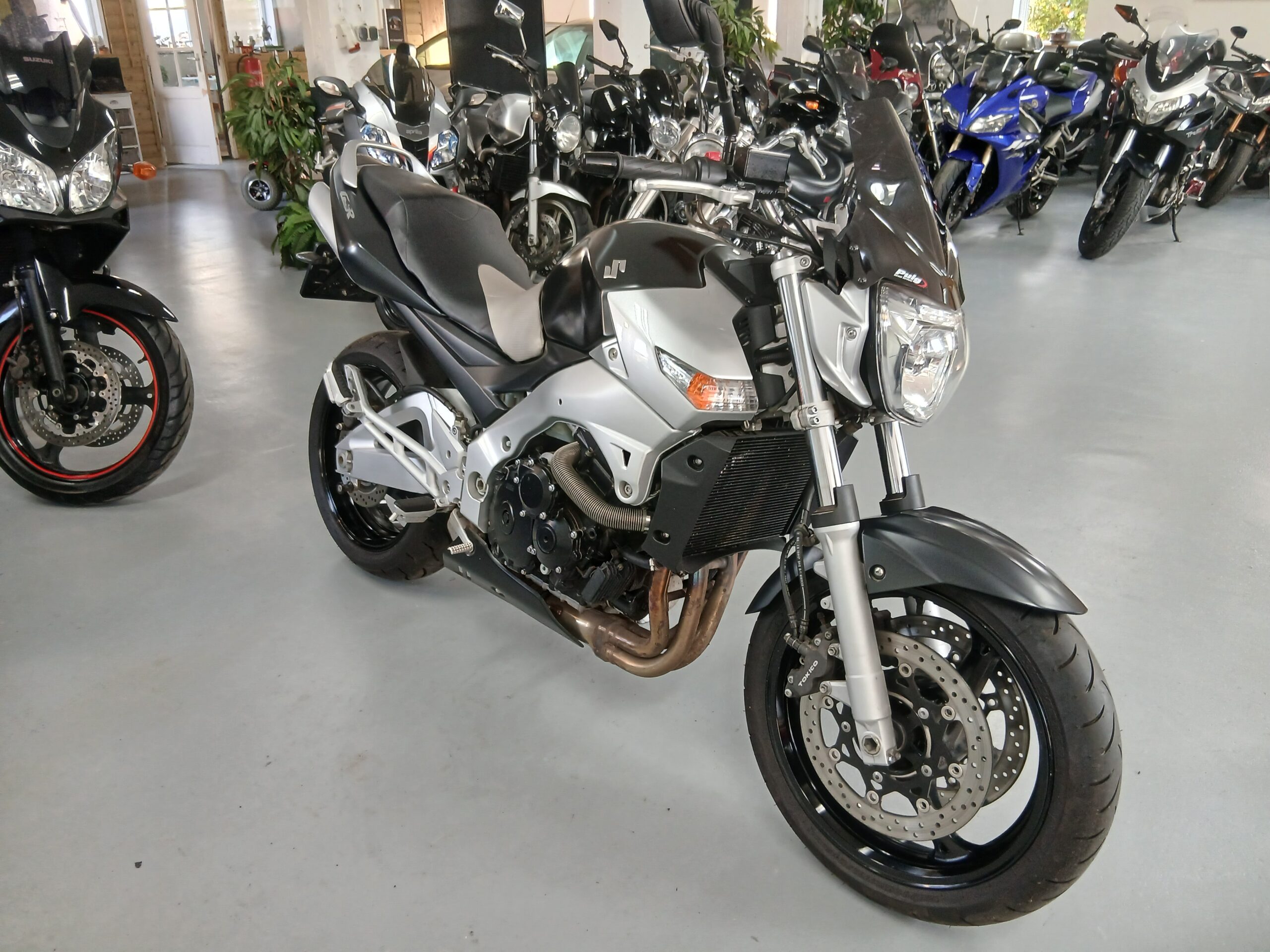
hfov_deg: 67.3
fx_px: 954
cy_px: 476
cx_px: 635
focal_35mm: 26
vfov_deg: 53.1
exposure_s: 1/50
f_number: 1.8
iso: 200
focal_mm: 3.98
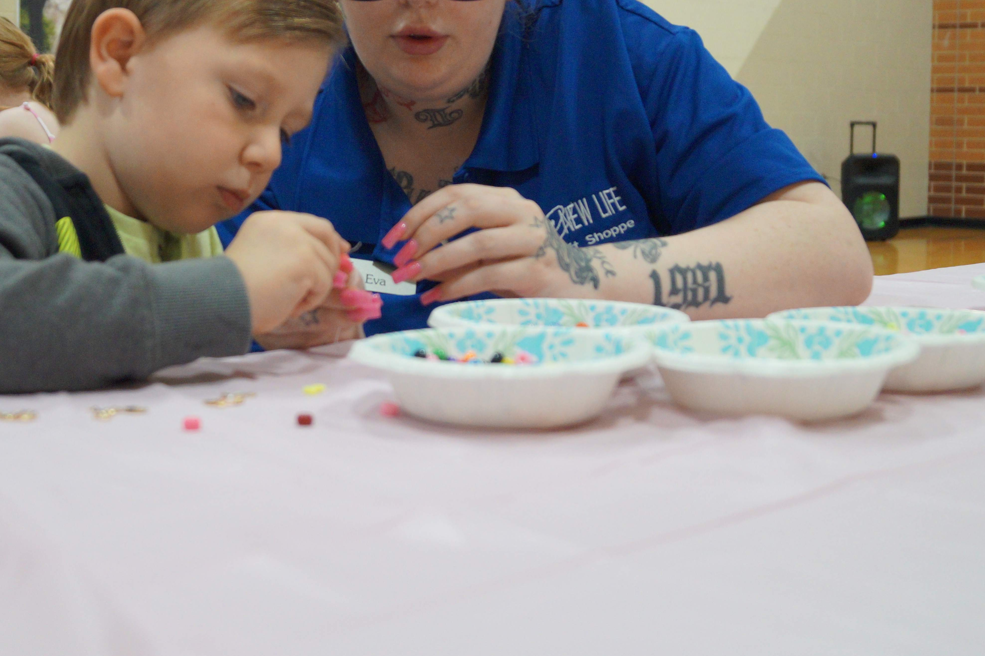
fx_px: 1586
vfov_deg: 23.2
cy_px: 210
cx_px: 385
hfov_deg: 34.4
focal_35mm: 58
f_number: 4.5
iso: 1250
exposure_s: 1/160
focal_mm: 28
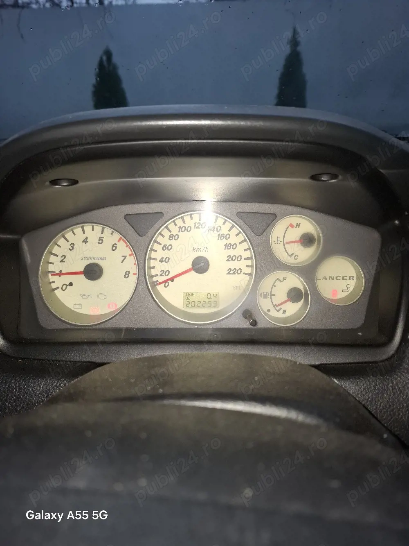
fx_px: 362
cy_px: 273
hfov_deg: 58.9
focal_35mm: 23
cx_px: 204
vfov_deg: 73.9
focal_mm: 5.54
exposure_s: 1/100
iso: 160
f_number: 1.8
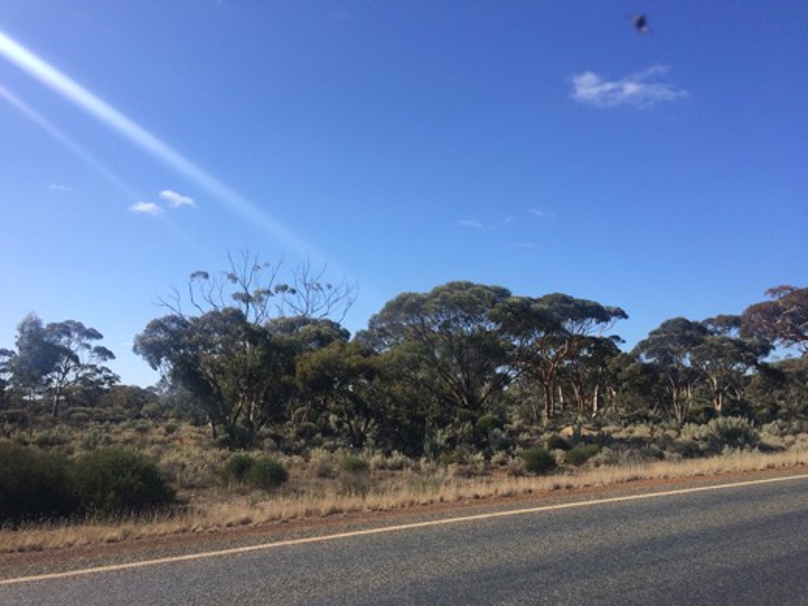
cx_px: 404
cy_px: 303
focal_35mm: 29
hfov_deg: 61.7
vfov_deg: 48.2
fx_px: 677
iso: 32
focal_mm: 4.15
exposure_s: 1/2160
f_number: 2.2
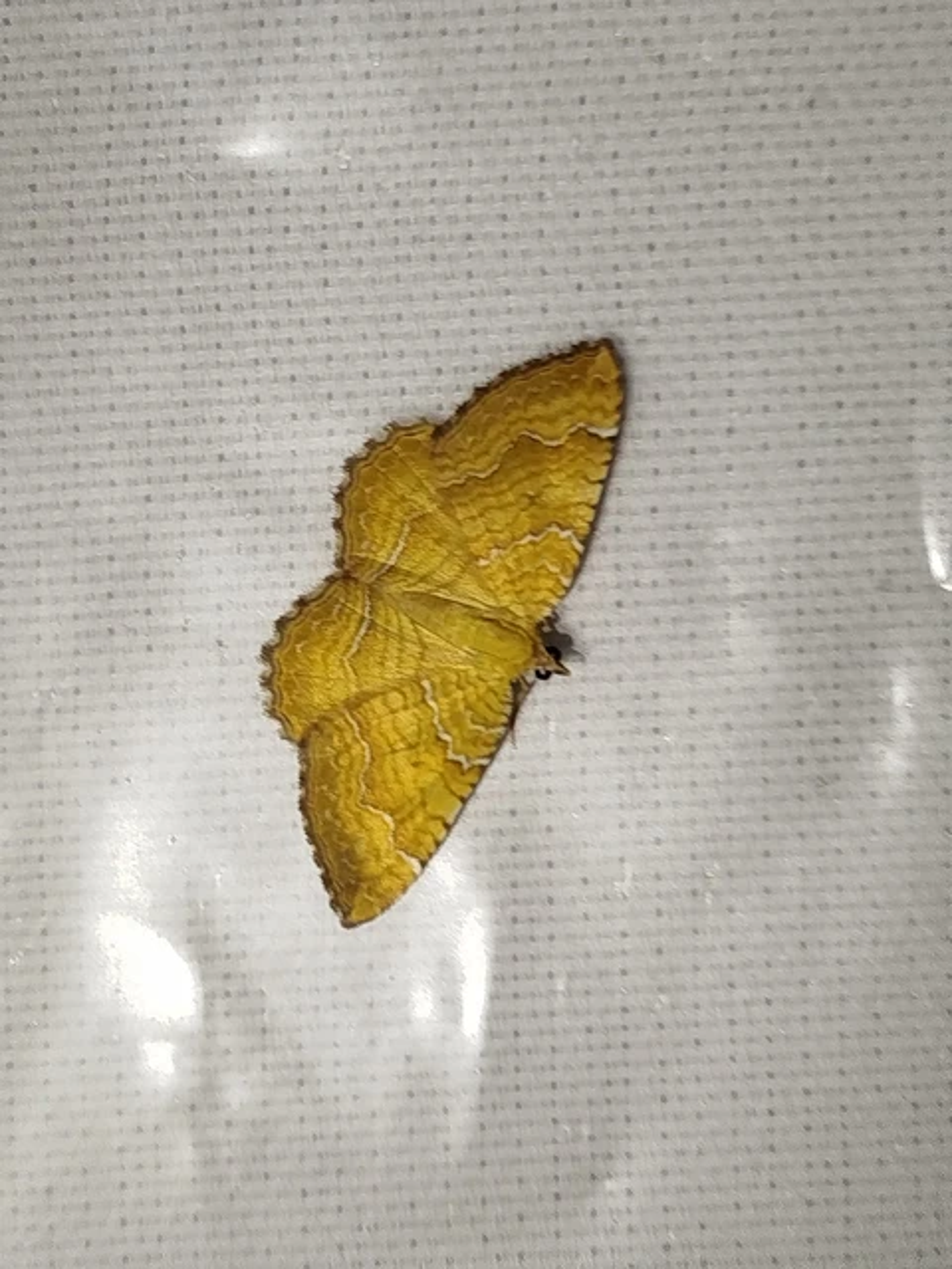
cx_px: 476
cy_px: 634
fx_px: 2714
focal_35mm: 74
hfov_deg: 19.9
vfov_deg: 26.3
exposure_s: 1/50
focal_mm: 5.31
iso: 80
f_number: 1.7
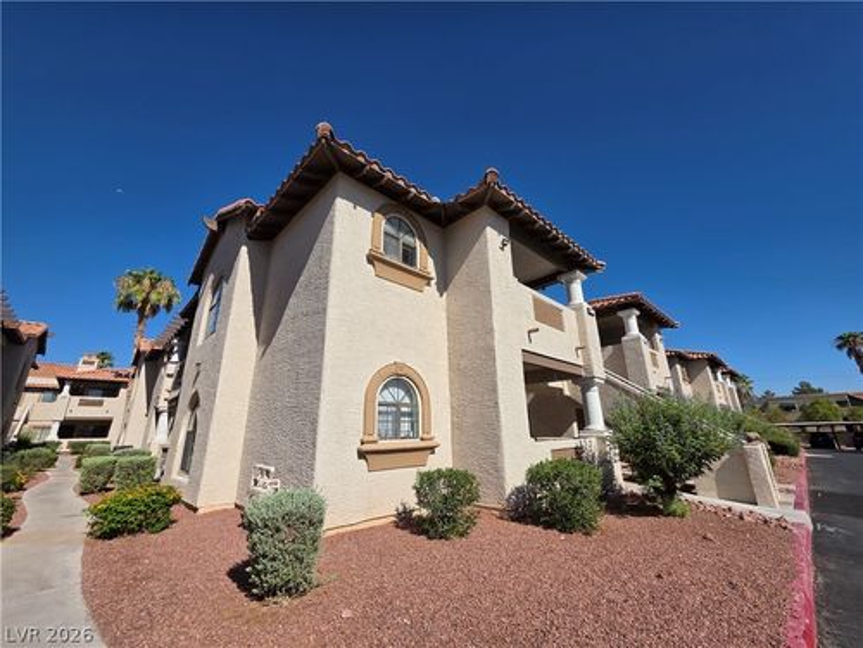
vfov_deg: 89.9
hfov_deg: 106.2
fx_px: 324
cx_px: 432
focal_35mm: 13
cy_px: 324
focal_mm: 2.2
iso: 40
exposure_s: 1/3758
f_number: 1.9
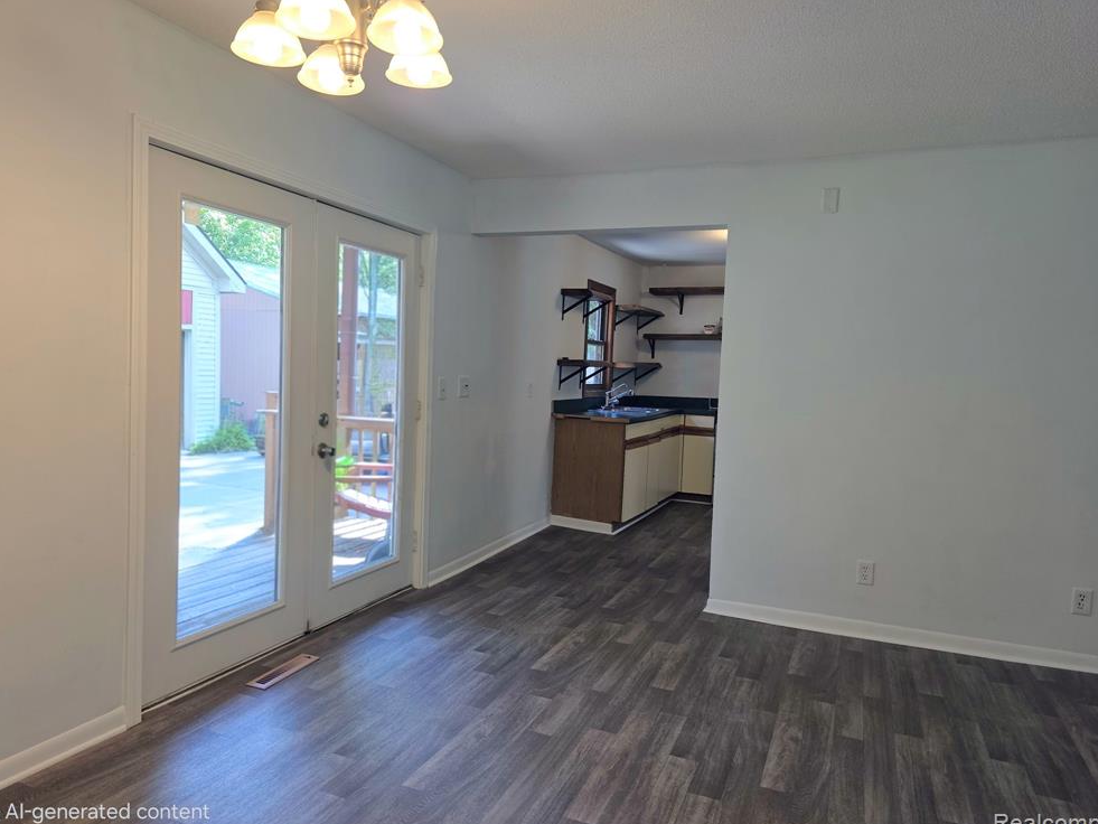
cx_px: 534
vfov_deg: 56.8
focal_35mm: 24
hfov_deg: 71.6
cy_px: 411
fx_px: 761
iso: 20
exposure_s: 1/60.2
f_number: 1.7
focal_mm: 6.3
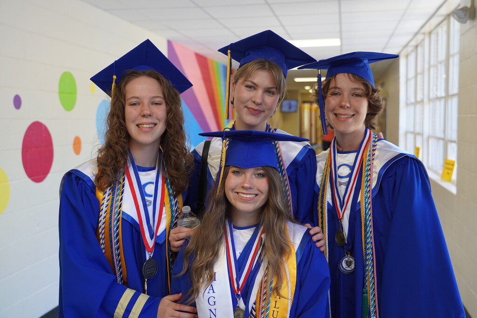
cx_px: 238
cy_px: 159
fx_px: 543
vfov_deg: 32.6
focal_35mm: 41
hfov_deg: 47.4
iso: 800
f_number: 4
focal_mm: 41
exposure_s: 1/160
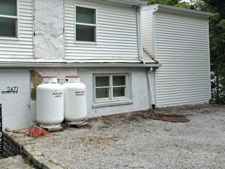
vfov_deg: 38.3
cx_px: 55
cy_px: 58
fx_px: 240
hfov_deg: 48.2
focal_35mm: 37
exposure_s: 1/769
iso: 12
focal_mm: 6.3
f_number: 1.7
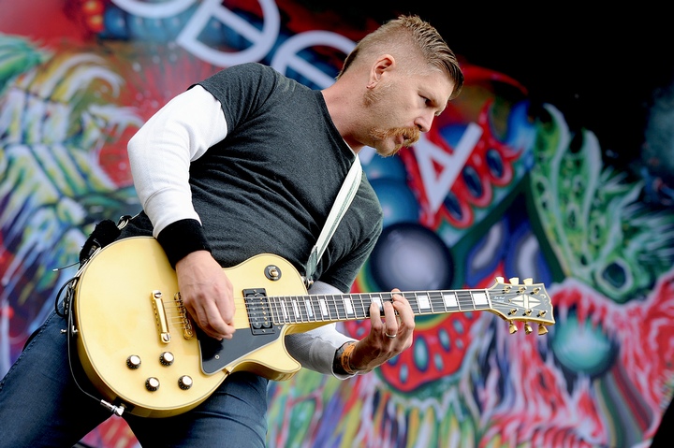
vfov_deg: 19.4
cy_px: 224
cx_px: 337
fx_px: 1310
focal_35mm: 70
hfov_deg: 28.9
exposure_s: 1/200
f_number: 4
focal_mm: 70
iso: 400
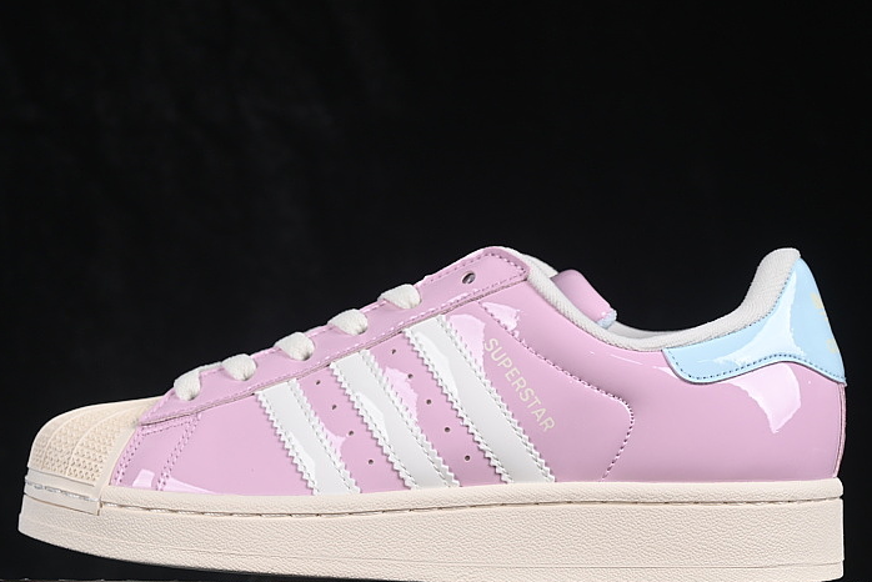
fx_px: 2811
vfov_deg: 11.8
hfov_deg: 17.6
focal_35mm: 116
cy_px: 308
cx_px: 440
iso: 160
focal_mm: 50
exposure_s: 1/80
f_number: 8
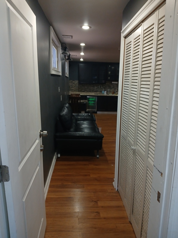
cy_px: 119
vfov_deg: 67.3
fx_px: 178
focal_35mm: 26
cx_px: 89
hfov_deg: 53.1
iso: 160
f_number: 1.8
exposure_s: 1/50
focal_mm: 3.98
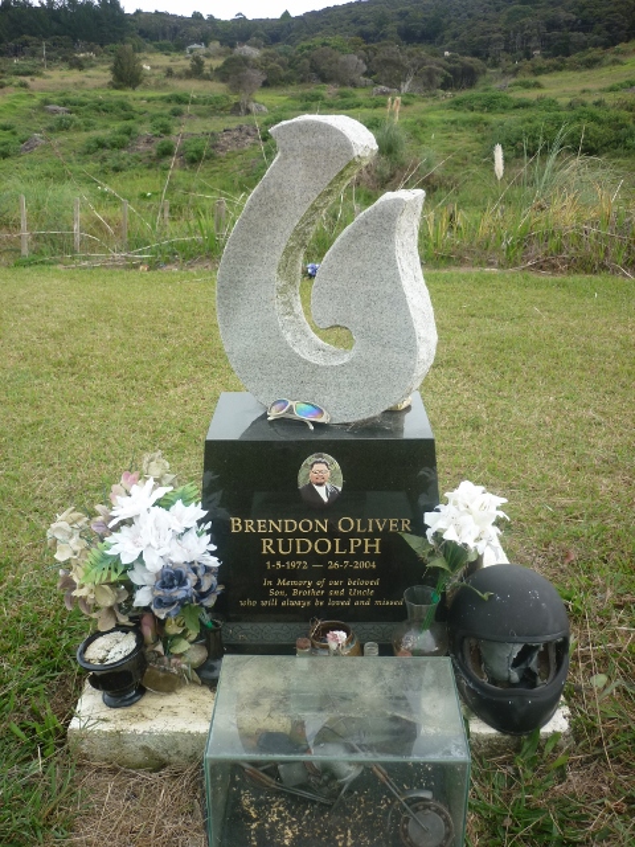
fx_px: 807
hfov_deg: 42.9
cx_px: 318
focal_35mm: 33
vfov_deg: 55.4
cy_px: 424
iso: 80
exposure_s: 1/250
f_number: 2.8
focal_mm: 5.5
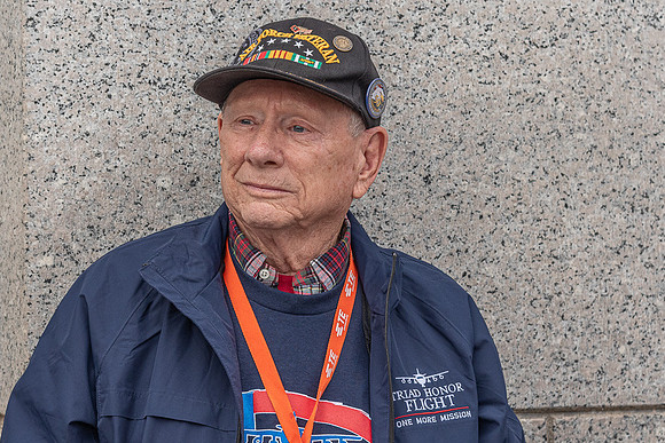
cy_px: 198
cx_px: 296
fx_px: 2570
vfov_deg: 9.9
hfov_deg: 14.7
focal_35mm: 139
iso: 500
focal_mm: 85
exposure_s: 1/640
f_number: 6.3
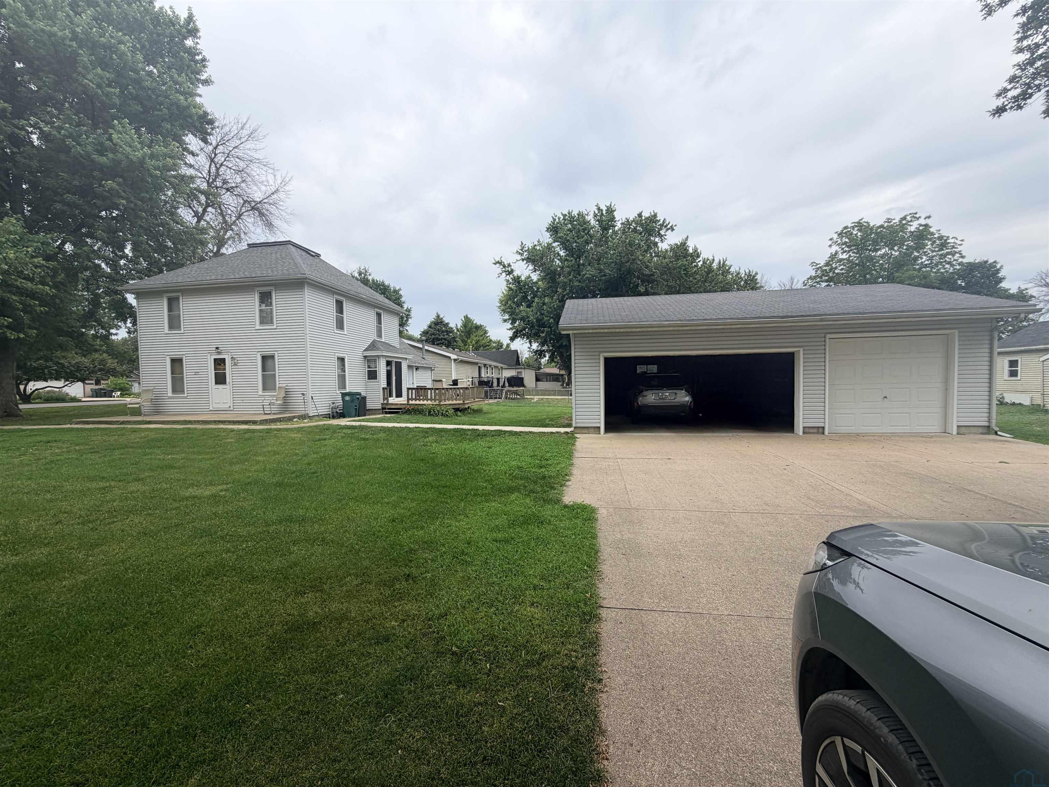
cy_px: 394
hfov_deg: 102.1
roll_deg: +2.8
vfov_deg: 85.7
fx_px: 424
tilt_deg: -1.6
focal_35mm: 14
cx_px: 524
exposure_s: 1/770
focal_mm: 2.22
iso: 20
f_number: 2.2
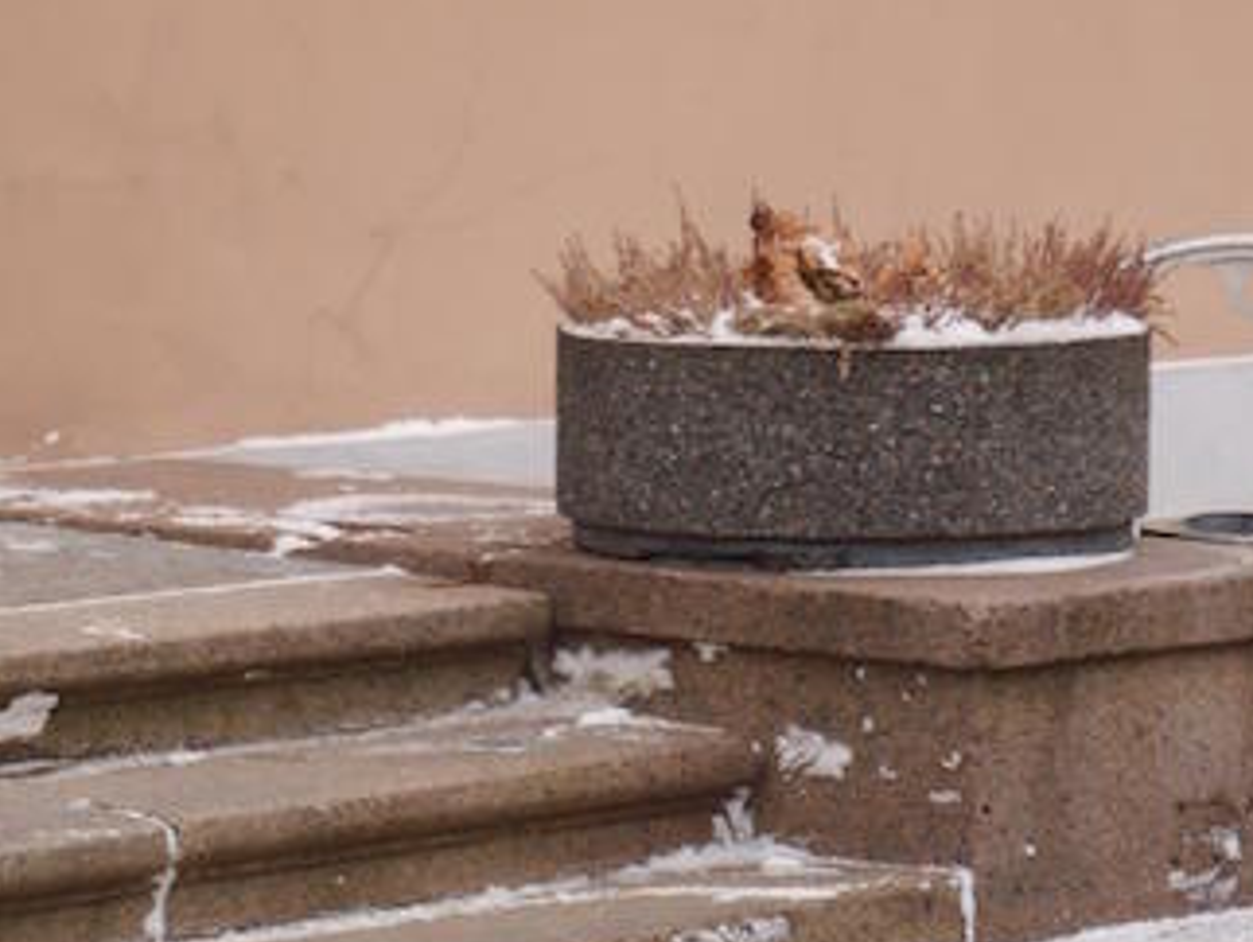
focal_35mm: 194
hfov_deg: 10.2
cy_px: 236
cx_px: 541
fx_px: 7027
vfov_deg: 7.7
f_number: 5.6
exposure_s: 1/80
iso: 200
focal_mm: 42
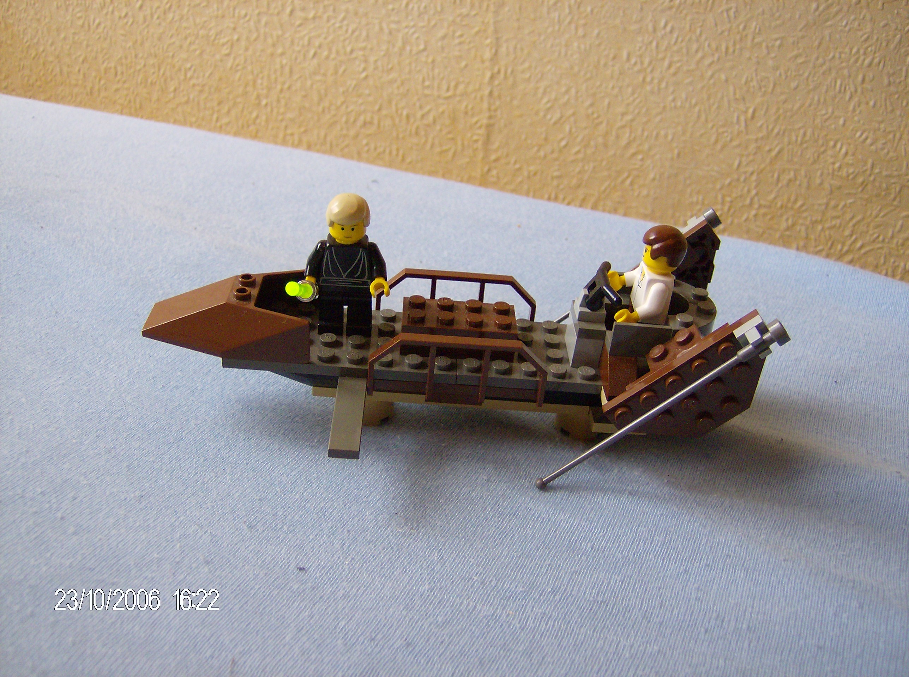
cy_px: 338
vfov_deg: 39.5
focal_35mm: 36
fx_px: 943
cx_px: 454
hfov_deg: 51.5
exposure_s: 1/64
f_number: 2.8
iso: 178
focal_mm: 6
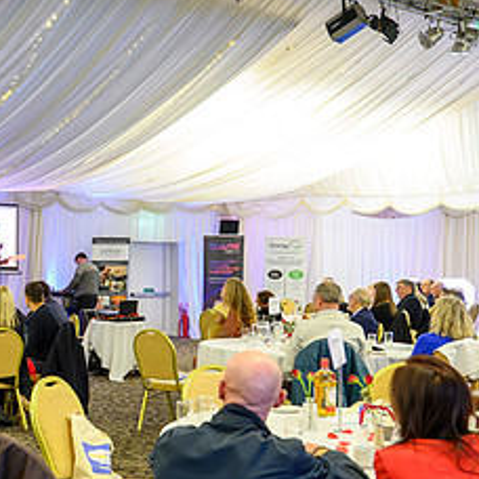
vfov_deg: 32.6
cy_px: 305
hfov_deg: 30.1
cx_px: -21
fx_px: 814
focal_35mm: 52
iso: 12800
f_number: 3.5
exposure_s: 1/100
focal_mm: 24
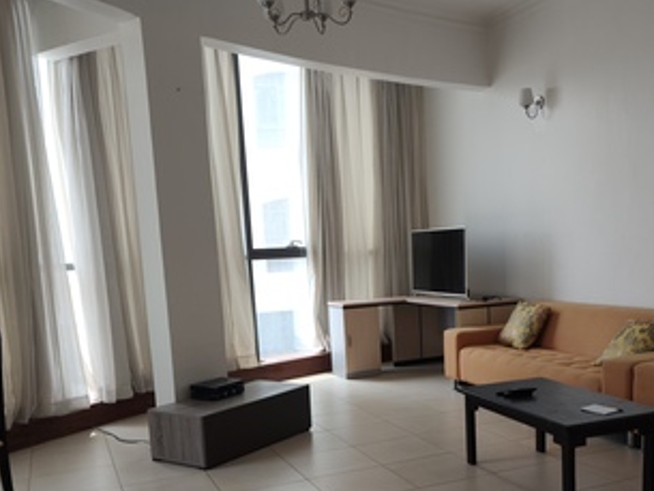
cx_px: 398
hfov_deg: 50.9
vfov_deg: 39.0
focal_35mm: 36
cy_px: 348
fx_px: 680
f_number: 1.6
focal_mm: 5.84
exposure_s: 1/100
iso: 64
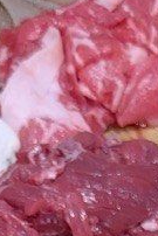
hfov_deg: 7.3
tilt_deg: -59.6
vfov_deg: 10.1
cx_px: 345
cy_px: 556
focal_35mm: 178
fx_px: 1170
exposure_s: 1/130
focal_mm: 6.86
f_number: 1.78
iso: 64
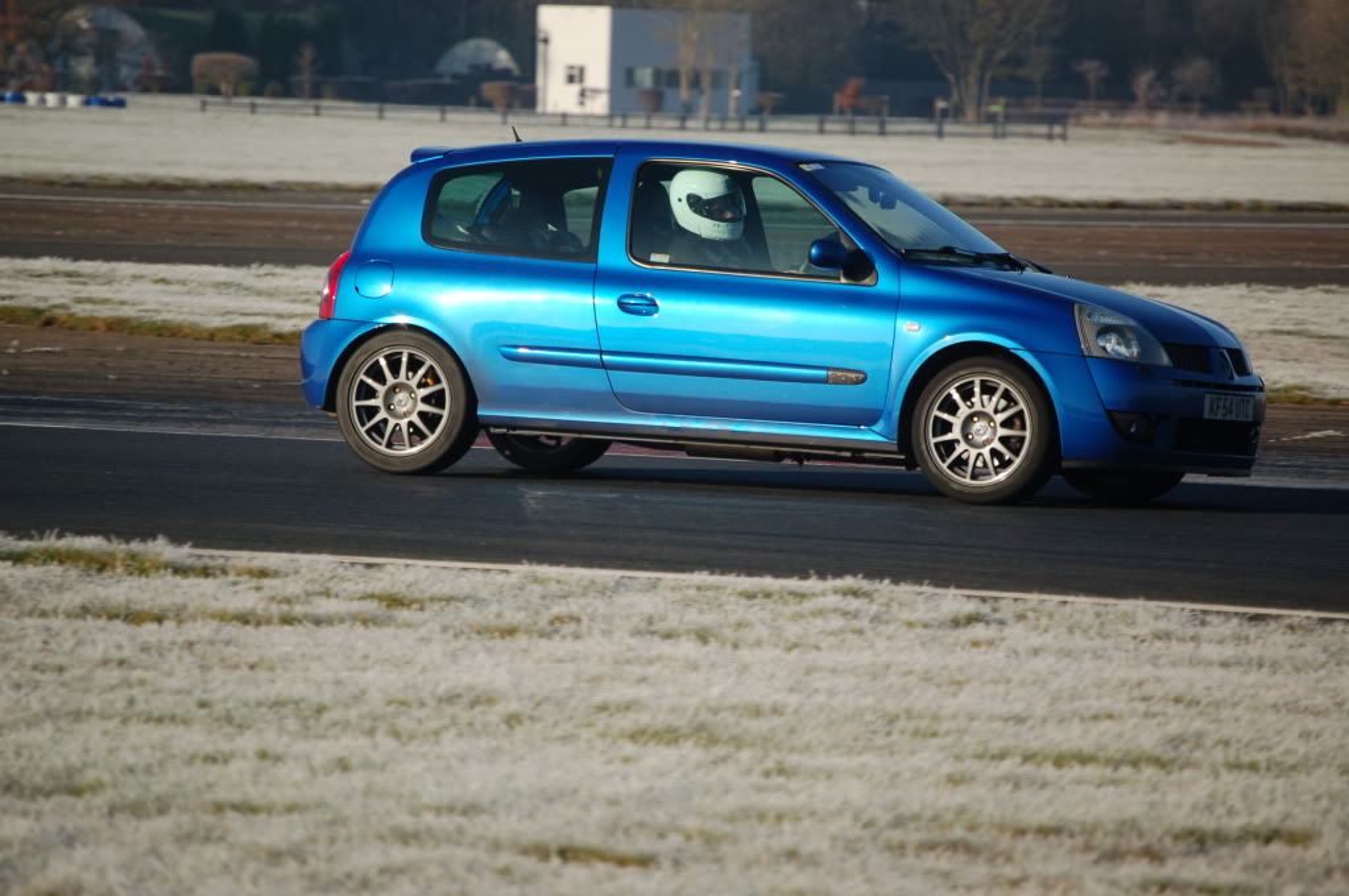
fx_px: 11231
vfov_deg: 4.6
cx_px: 674
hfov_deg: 6.9
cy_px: 448
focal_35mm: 300
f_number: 5.6
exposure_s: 1/1600
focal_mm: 200
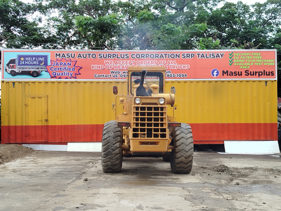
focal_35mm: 48
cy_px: 106
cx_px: 140
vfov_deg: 30.3
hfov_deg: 39.7
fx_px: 390
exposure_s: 1/165
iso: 50
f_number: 1.7
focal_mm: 5.31
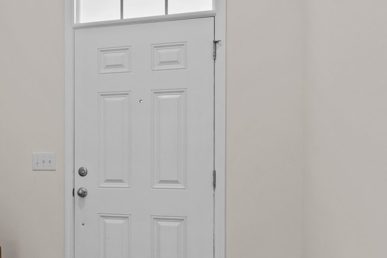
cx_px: 54
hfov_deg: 40.9
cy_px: 152
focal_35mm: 45
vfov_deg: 29.8
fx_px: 484
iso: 400
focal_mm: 18
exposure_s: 1/8
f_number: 7.1
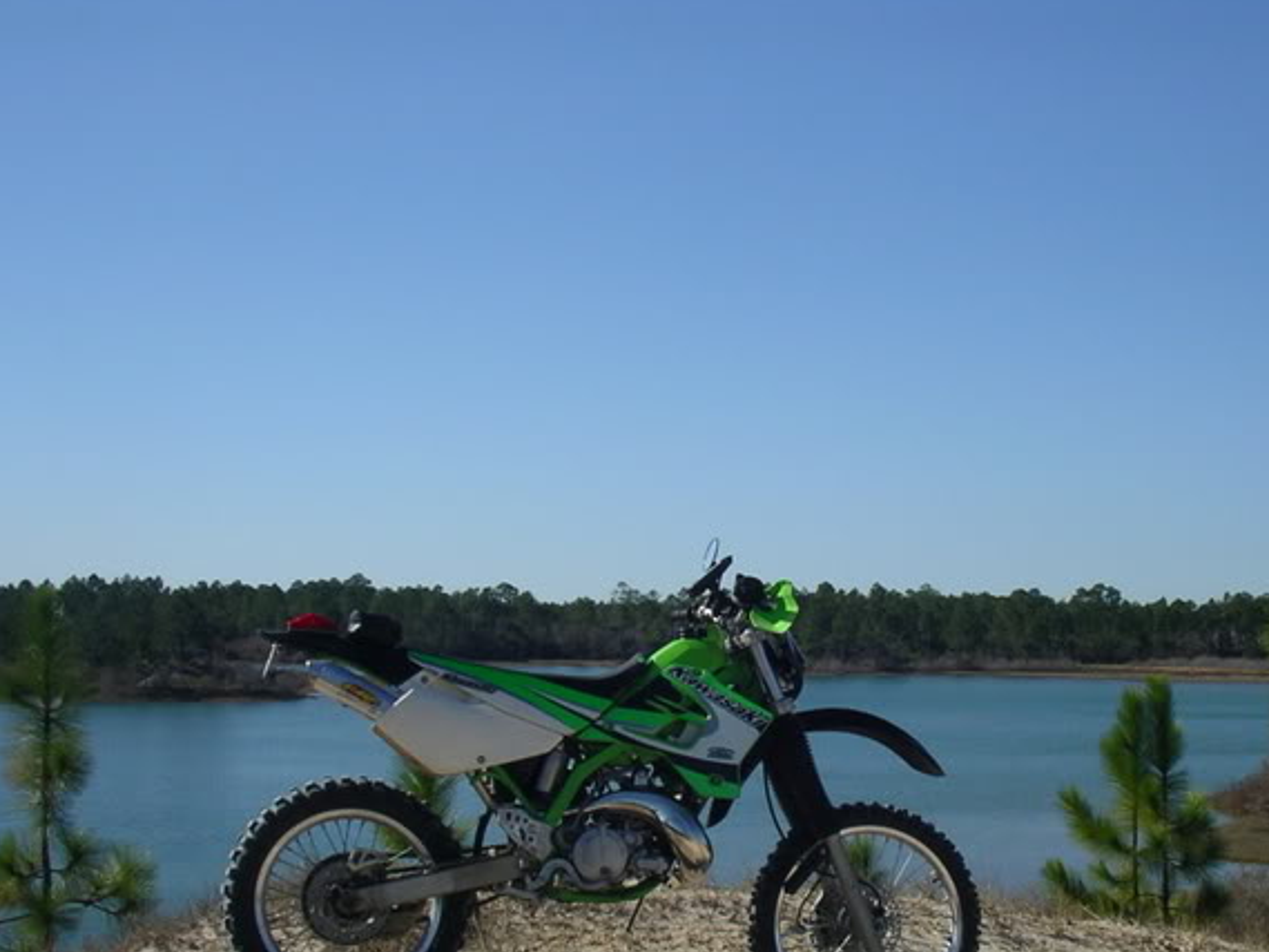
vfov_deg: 27.8
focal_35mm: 52
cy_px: 658
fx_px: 1907
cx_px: 814
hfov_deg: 36.5
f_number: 6.9
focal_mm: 5.7
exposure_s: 1/250
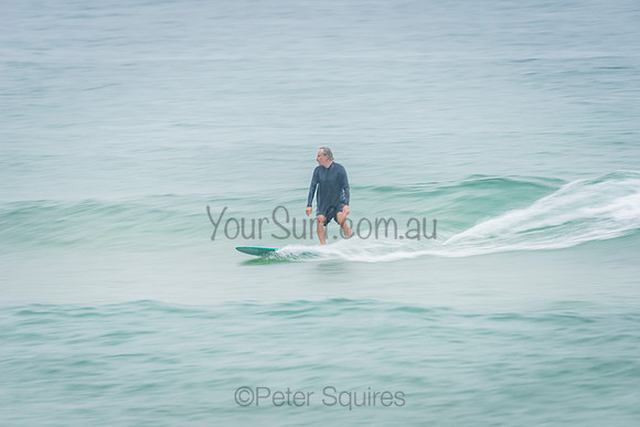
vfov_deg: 2.8
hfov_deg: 4.1
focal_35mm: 500
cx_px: 320
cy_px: 214
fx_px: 8891
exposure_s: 1/25
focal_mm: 500
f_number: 7.1
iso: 64
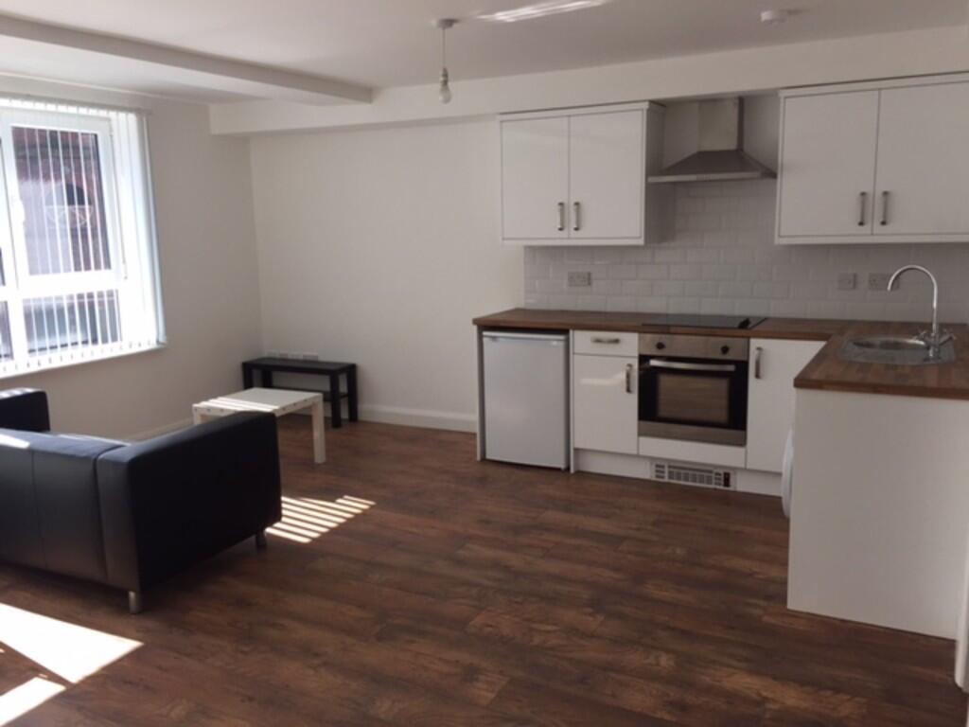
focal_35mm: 29
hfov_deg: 61.7
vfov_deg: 48.2
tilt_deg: -10.8
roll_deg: +0.5
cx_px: 484
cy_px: 364
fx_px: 812
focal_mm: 4.15
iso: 32
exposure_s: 1/273
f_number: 2.2
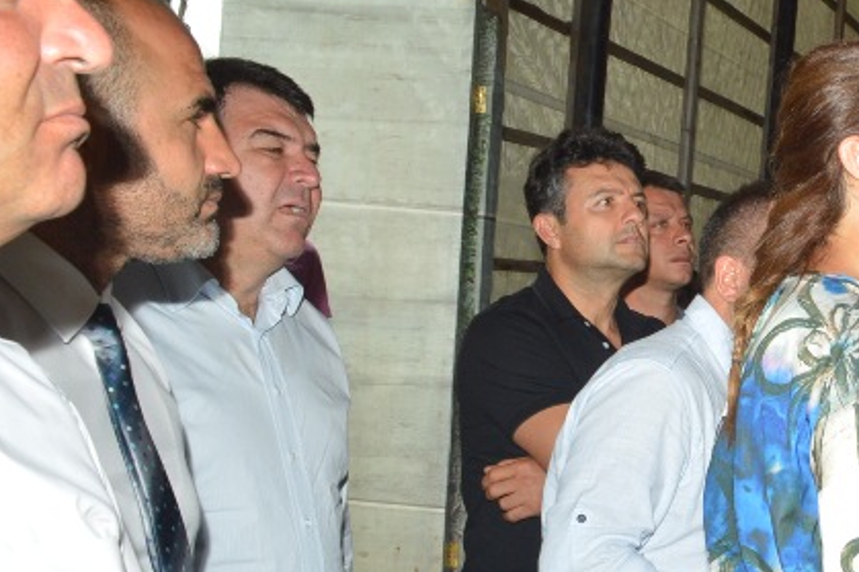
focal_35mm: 66
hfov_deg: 26.9
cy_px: 483
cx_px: 1044
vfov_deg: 20.3
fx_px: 1574
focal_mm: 18
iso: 400
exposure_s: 1/200
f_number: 8
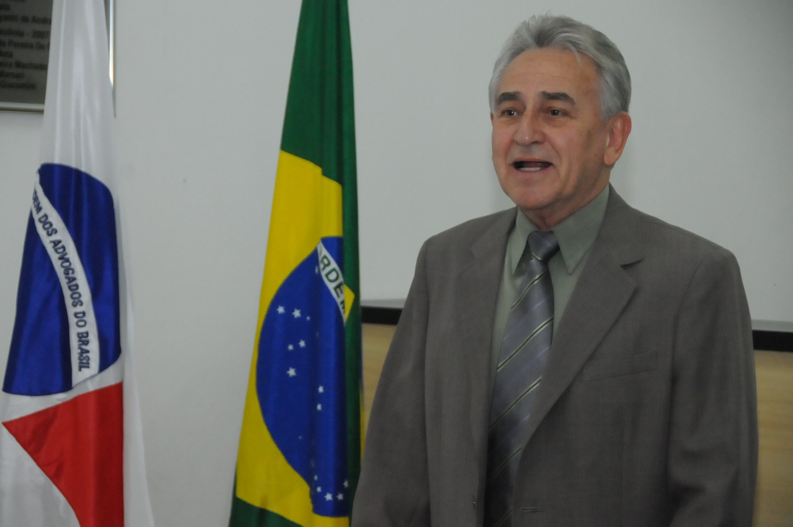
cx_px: 396
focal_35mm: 135
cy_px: 264
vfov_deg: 10.1
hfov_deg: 15.2
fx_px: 2970
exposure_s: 1/250
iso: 3200
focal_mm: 90
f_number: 5.3
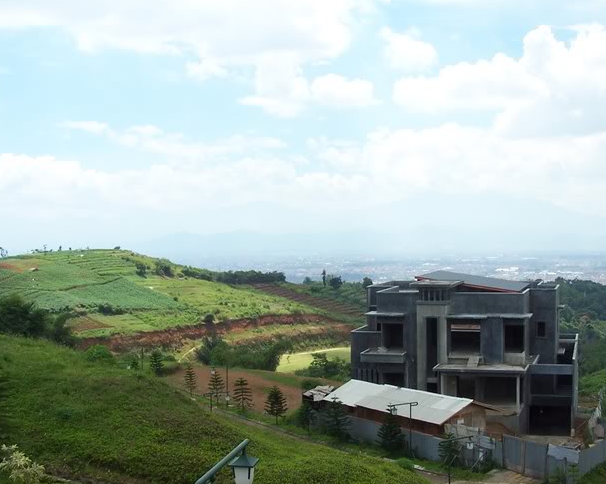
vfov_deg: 30.7
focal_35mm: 49
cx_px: 375
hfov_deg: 37.9
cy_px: 293
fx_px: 878
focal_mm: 6.3
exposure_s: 1/500
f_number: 4
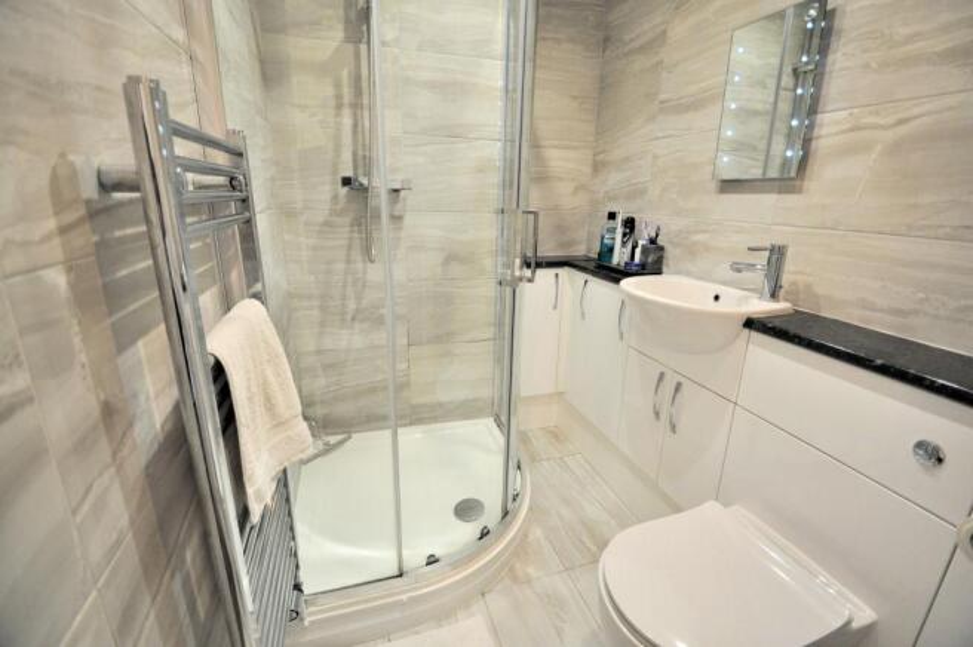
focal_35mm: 15
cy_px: 324
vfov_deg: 77.2
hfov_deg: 100.4
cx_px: 486
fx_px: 405
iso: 800
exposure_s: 1/60
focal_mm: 10
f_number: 4
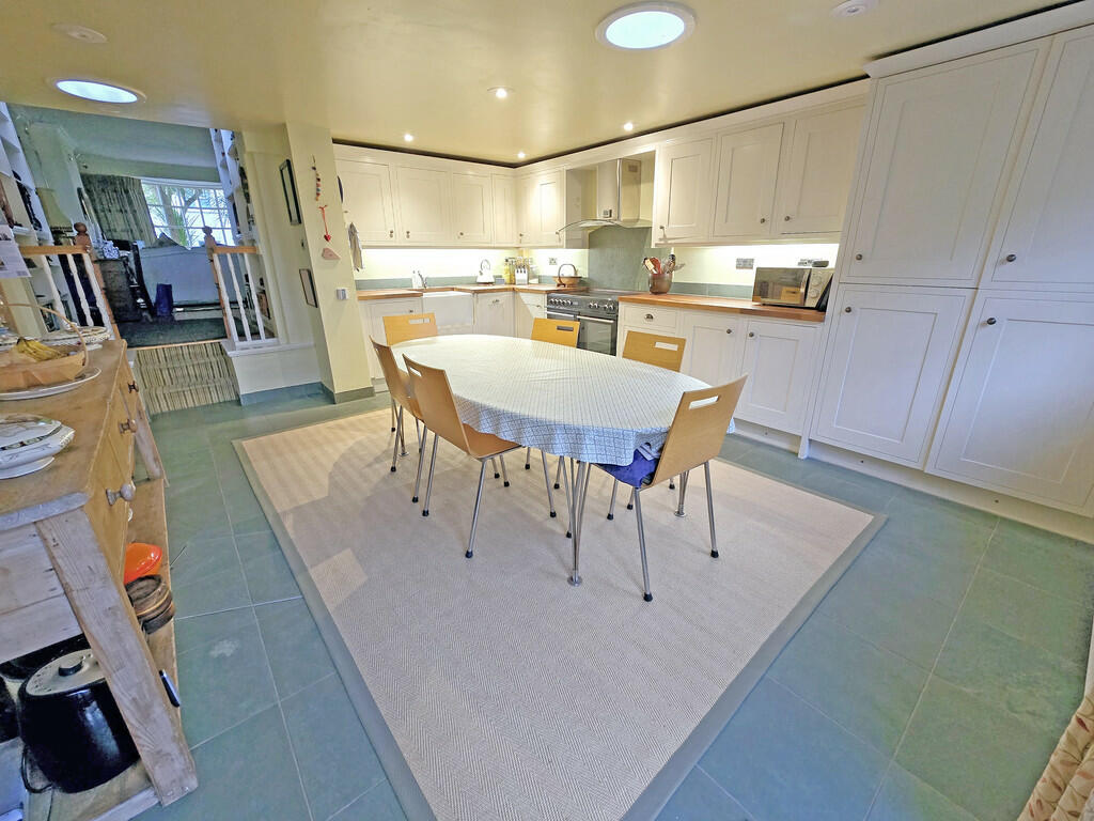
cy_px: 410
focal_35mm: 13
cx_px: 547
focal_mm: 2.2
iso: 200
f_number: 2.2
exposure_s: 1/50
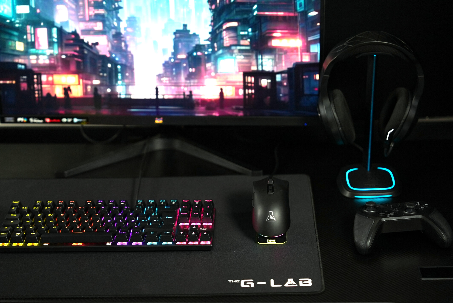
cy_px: 152
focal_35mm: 68
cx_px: 226
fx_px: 856
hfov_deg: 29.6
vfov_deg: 20.0
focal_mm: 68
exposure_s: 1/125
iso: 1000
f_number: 2.8
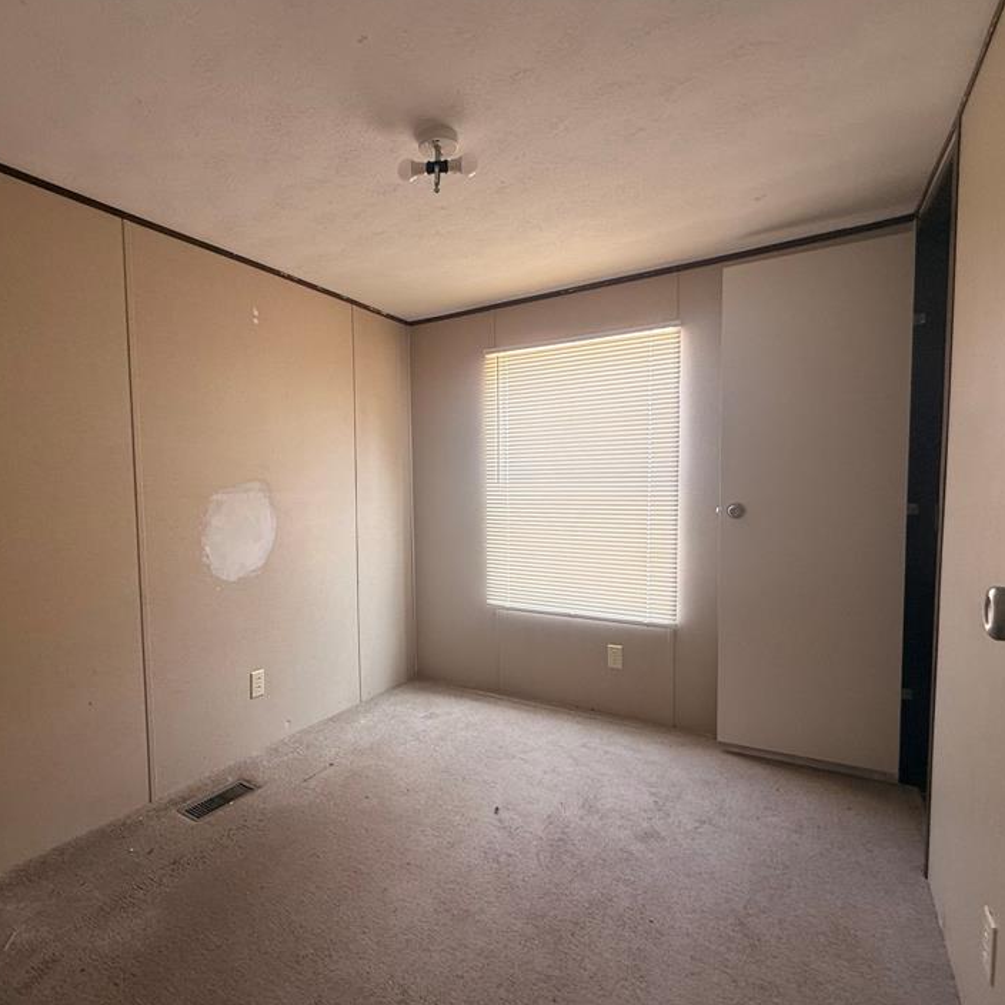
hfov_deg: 80.1
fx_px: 591
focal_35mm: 18
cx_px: 418
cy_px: 528
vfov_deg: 80.7
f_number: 2.2
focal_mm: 2.22
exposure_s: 1/99
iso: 80
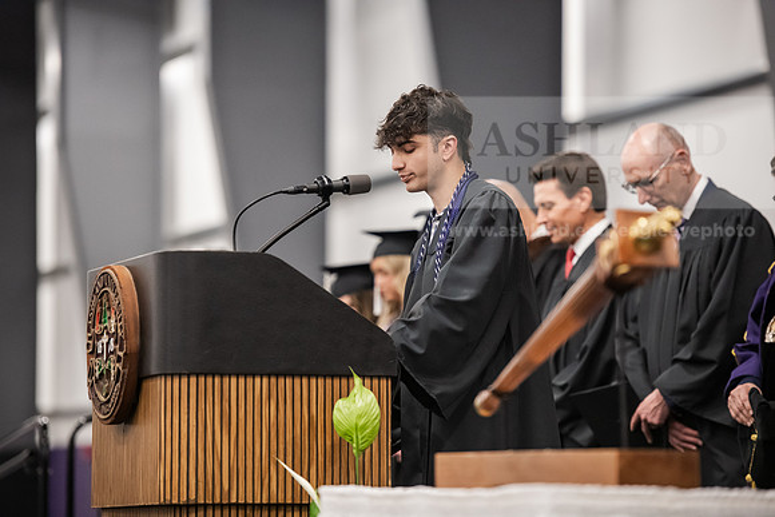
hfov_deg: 11.4
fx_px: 3876
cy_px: 258
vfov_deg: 7.6
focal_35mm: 180
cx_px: 388
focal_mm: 180
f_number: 3.2
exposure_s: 1/200
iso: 4000
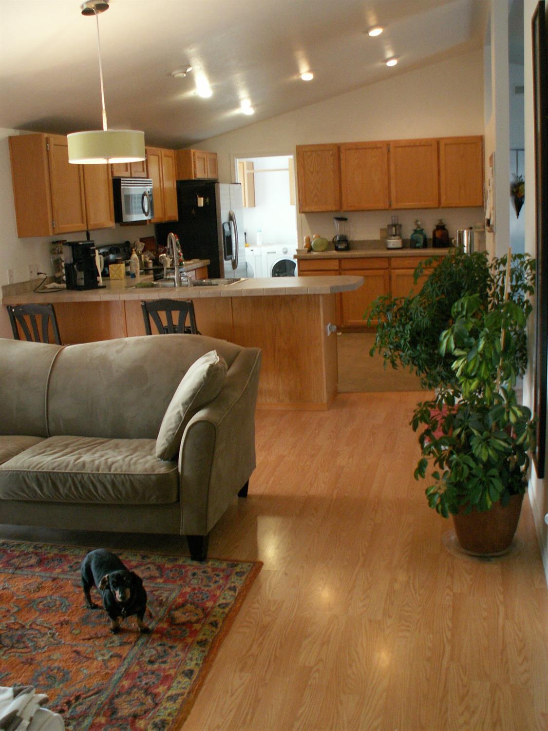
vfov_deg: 52.6
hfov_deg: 40.7
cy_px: 366
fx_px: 739
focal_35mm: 35
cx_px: 274
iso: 160
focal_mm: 5.86
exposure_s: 1/25
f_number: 2.8
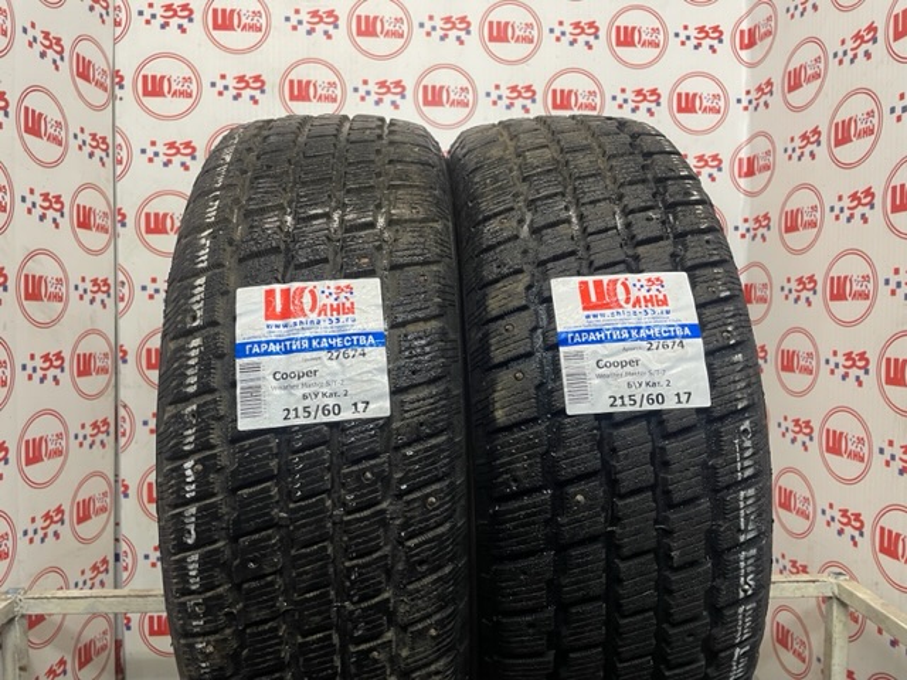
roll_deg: +0.8
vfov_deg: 53.1
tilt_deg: -3.5
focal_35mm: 26
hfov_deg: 67.3
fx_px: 681
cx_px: 454
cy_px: 340
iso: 80
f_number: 1.6
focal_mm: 4.2
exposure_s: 1/50
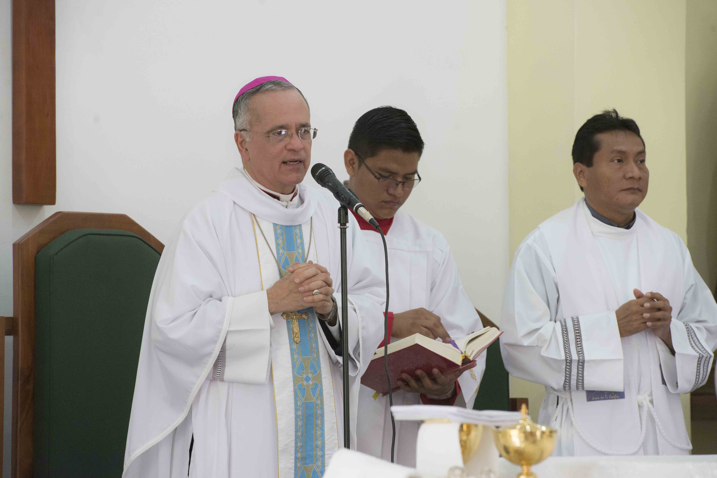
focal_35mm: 200
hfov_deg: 10.3
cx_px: 358
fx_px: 3985
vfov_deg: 6.9
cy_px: 239
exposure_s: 1/125
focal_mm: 200
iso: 3200
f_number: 7.1
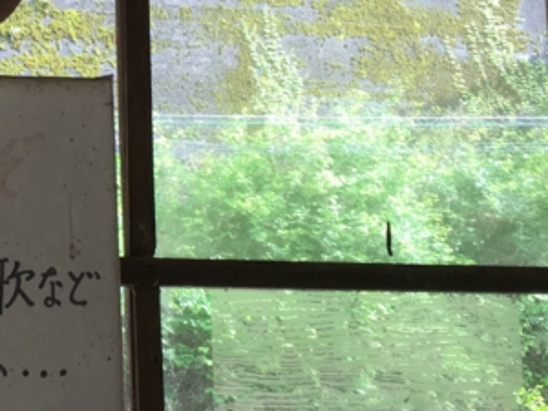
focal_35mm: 99
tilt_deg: +11.3
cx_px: -184
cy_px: 144
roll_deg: -0.4
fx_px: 1567
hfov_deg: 18.3
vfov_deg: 14.9
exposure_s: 1/120
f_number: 2.2
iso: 32
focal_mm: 4.15
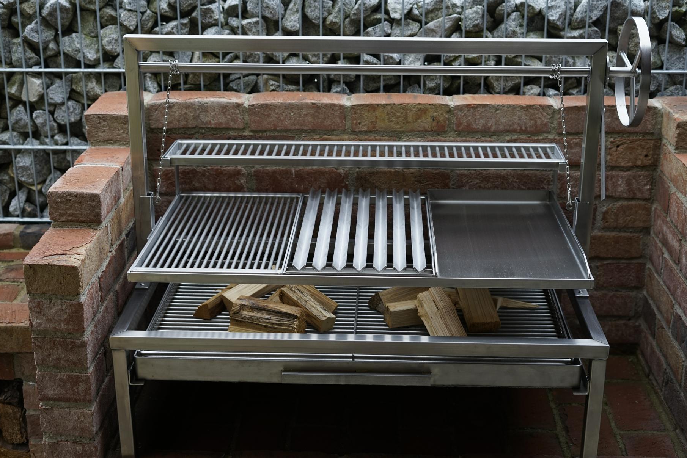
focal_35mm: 53
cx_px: 349
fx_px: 1012
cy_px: 237
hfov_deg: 37.5
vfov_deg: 25.5
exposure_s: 1/80
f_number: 3.5
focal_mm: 50
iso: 100
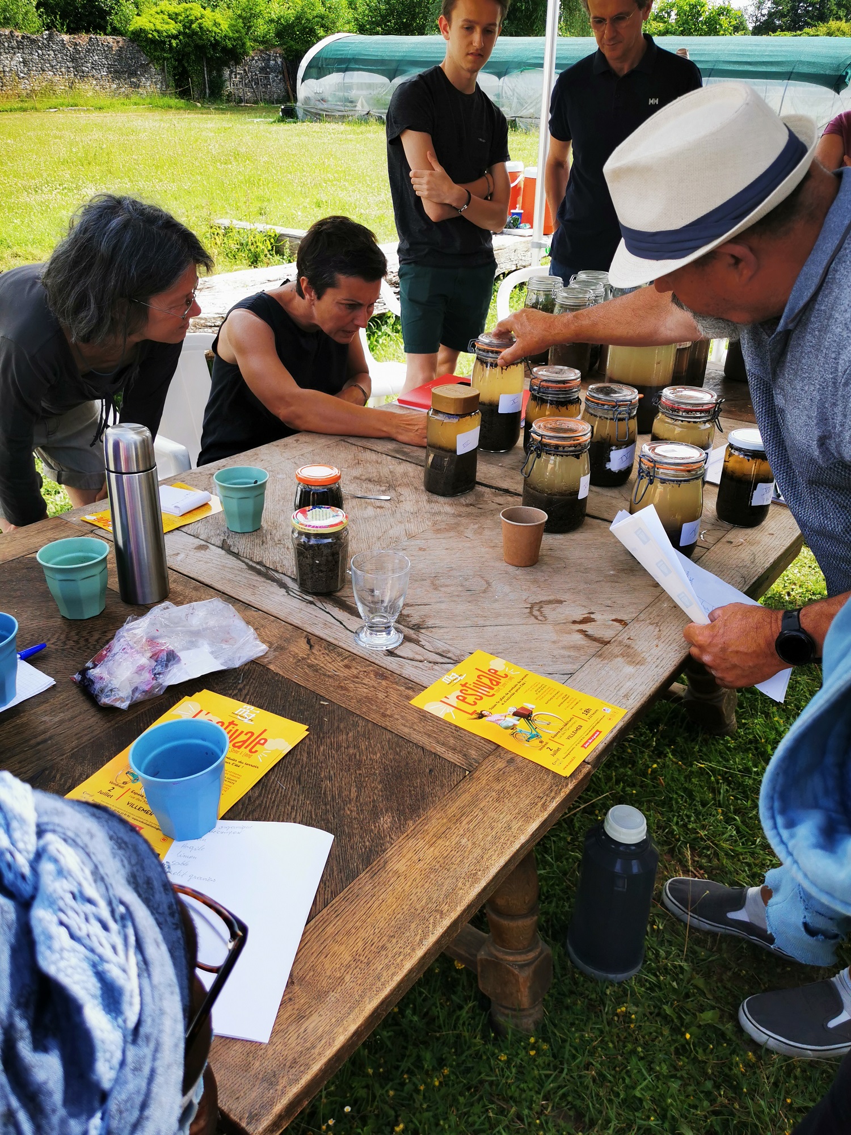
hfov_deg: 51.4
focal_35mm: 27
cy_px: 568
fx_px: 885
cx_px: 426
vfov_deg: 65.3
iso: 50
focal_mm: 5.56
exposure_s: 1/684
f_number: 1.6
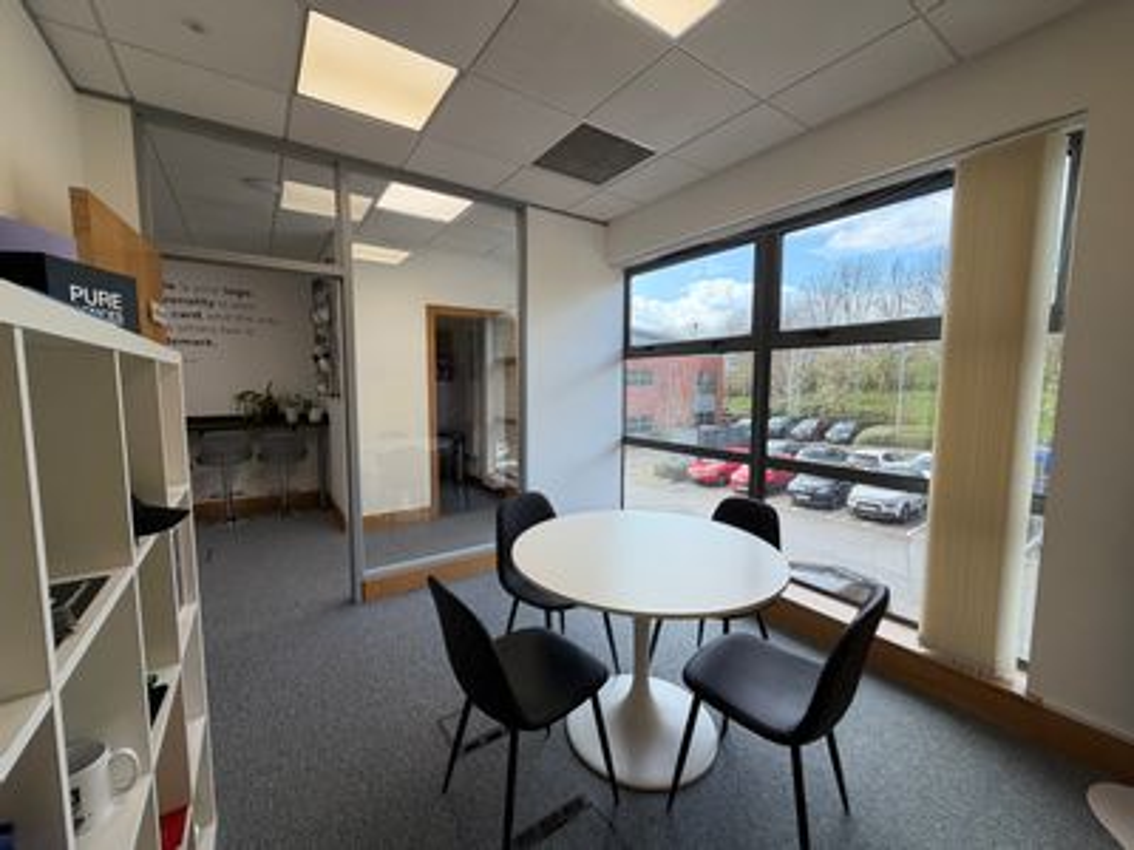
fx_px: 459
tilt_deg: -4.4
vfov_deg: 85.7
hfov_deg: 102.1
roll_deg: +0.3
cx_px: 567
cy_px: 425
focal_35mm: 14
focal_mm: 2.22
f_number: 2.2
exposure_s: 1/100
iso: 50
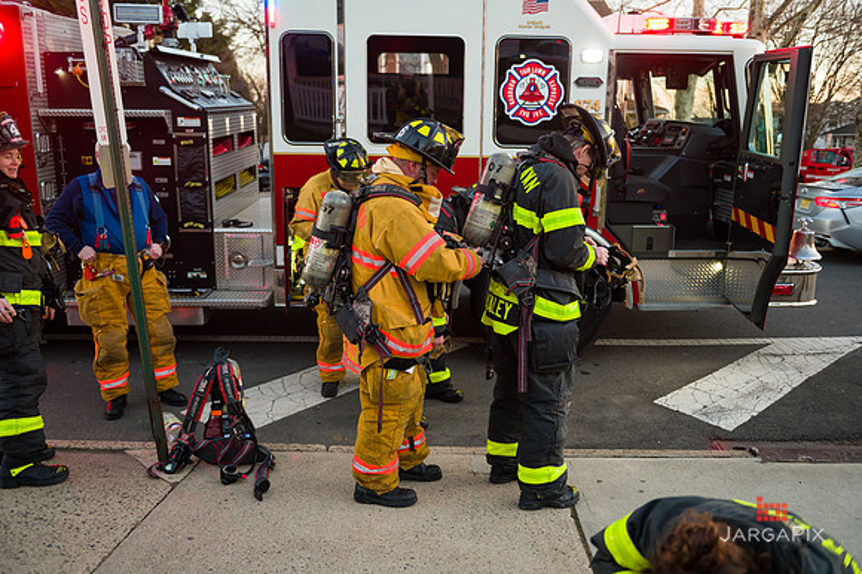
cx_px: 431
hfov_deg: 58.7
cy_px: 287
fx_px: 766
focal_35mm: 32
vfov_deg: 41.1
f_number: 3.2
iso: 640
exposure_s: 1/320
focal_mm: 32
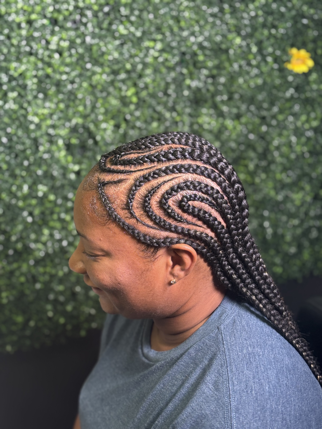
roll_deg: +6.8
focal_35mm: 52
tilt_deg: -22.6
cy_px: 214
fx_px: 645
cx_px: 161
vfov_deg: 36.8
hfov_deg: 28.0
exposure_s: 1/40
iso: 125
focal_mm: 5.96
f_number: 1.6
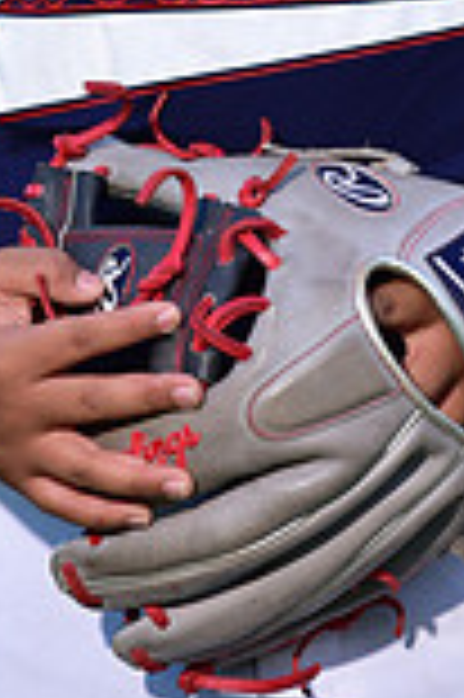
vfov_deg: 2.9
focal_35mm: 712
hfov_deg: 1.9
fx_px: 13795
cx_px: 264
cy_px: -270
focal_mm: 190
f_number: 4.5
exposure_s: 1/250
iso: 200
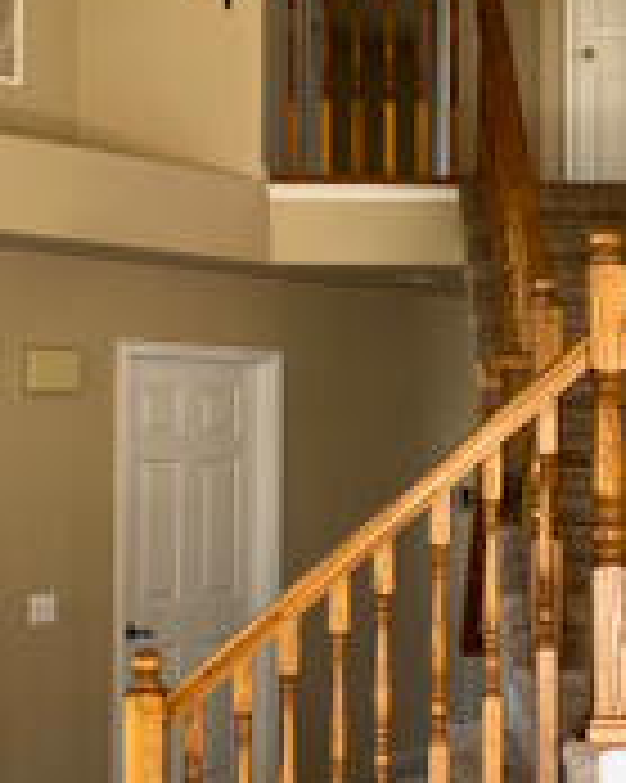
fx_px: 1623
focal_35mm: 70
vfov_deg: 27.2
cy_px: 405
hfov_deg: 21.6
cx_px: 486
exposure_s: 1/121
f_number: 1.5
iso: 80
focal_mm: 5.7
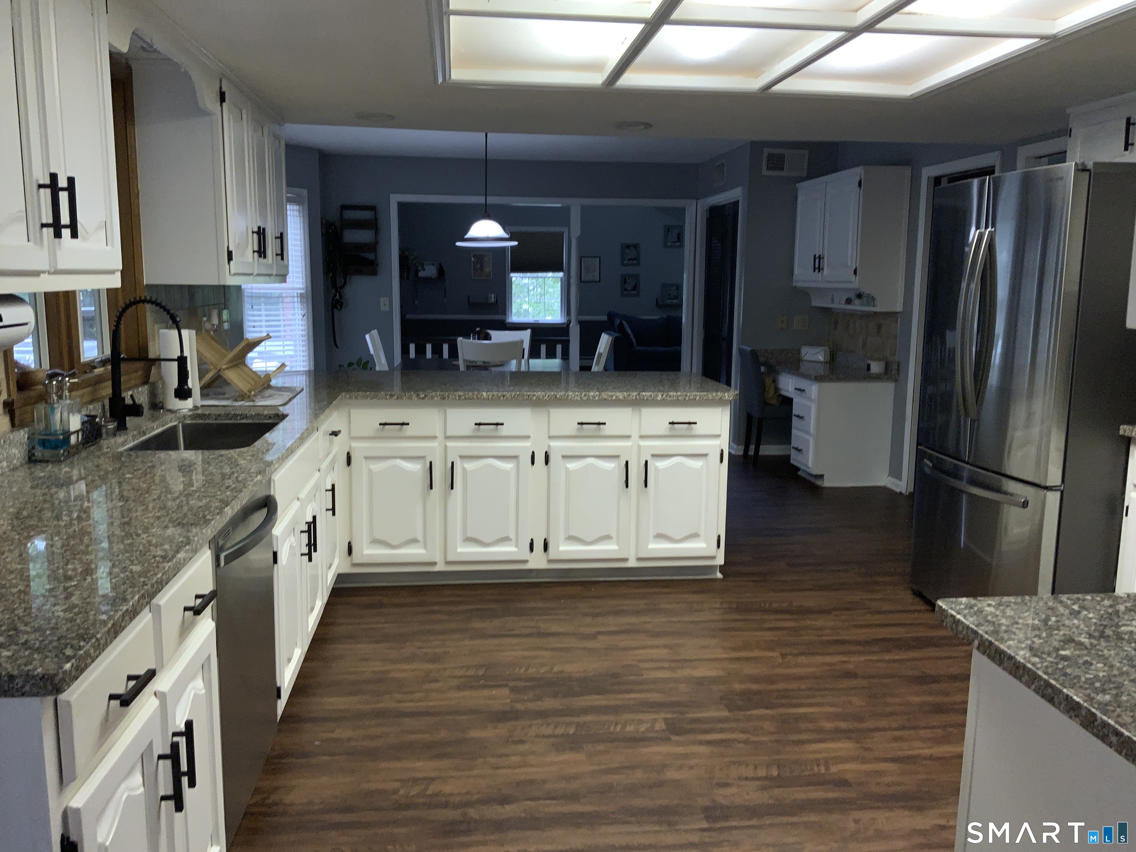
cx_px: 568
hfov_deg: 61.7
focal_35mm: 29
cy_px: 426
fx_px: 952
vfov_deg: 48.2
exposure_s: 1/60
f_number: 1.8
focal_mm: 3
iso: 25
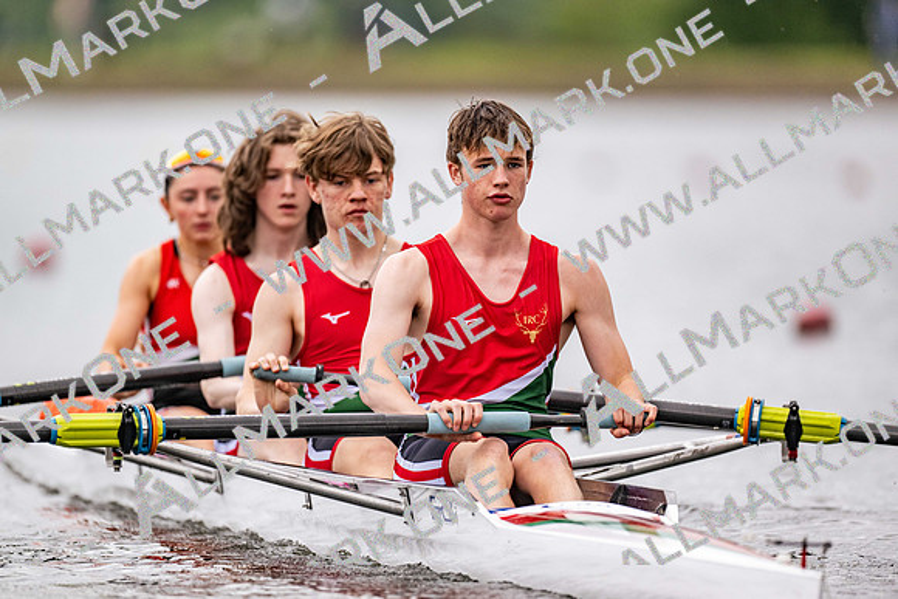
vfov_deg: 2.3
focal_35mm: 600
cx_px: 449
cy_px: 300
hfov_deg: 3.4
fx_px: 14969
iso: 720
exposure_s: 1/2500
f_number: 4
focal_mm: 600
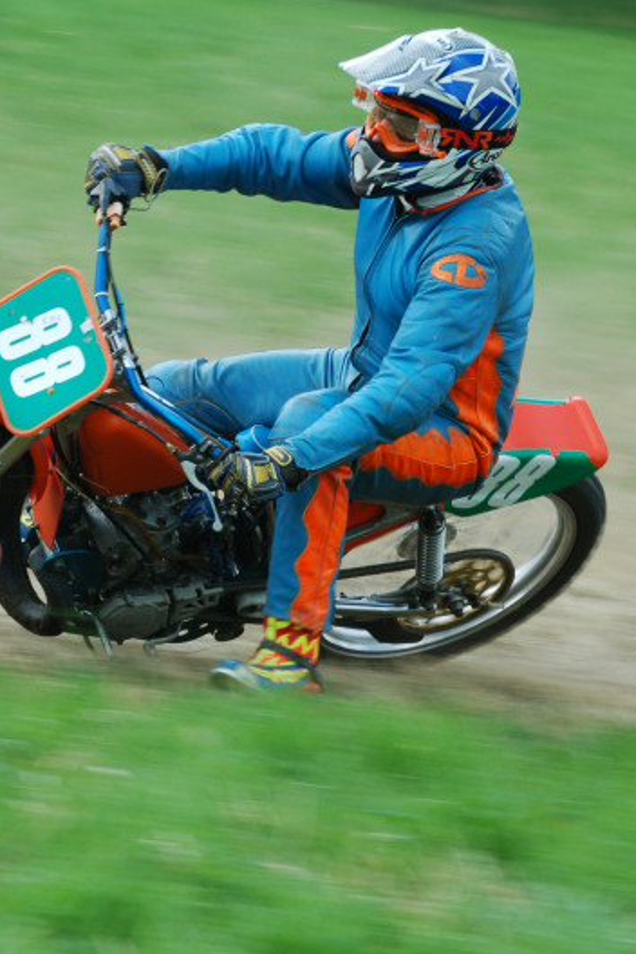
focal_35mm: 284
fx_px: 7519
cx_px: 201
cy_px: 477
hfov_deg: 4.8
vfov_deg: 7.3
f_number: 8
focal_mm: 125
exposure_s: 1/180
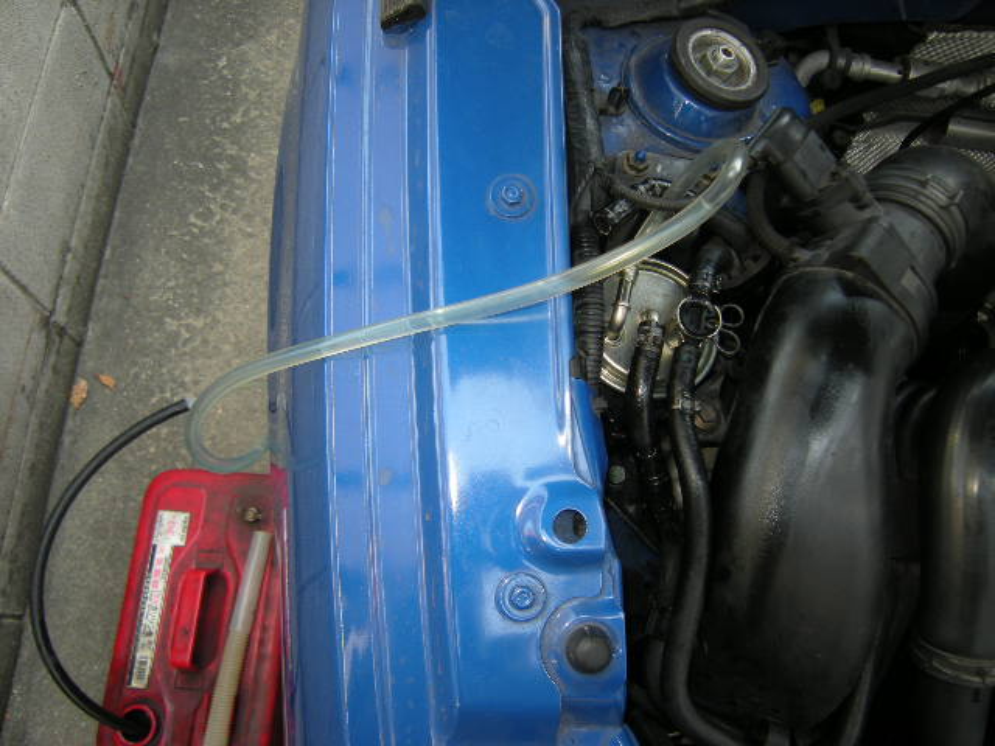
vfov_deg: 49.7
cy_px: 373
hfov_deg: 63.4
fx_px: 805
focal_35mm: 28
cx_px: 498
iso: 64
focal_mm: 4.7
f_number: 2.8
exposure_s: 1/53.1
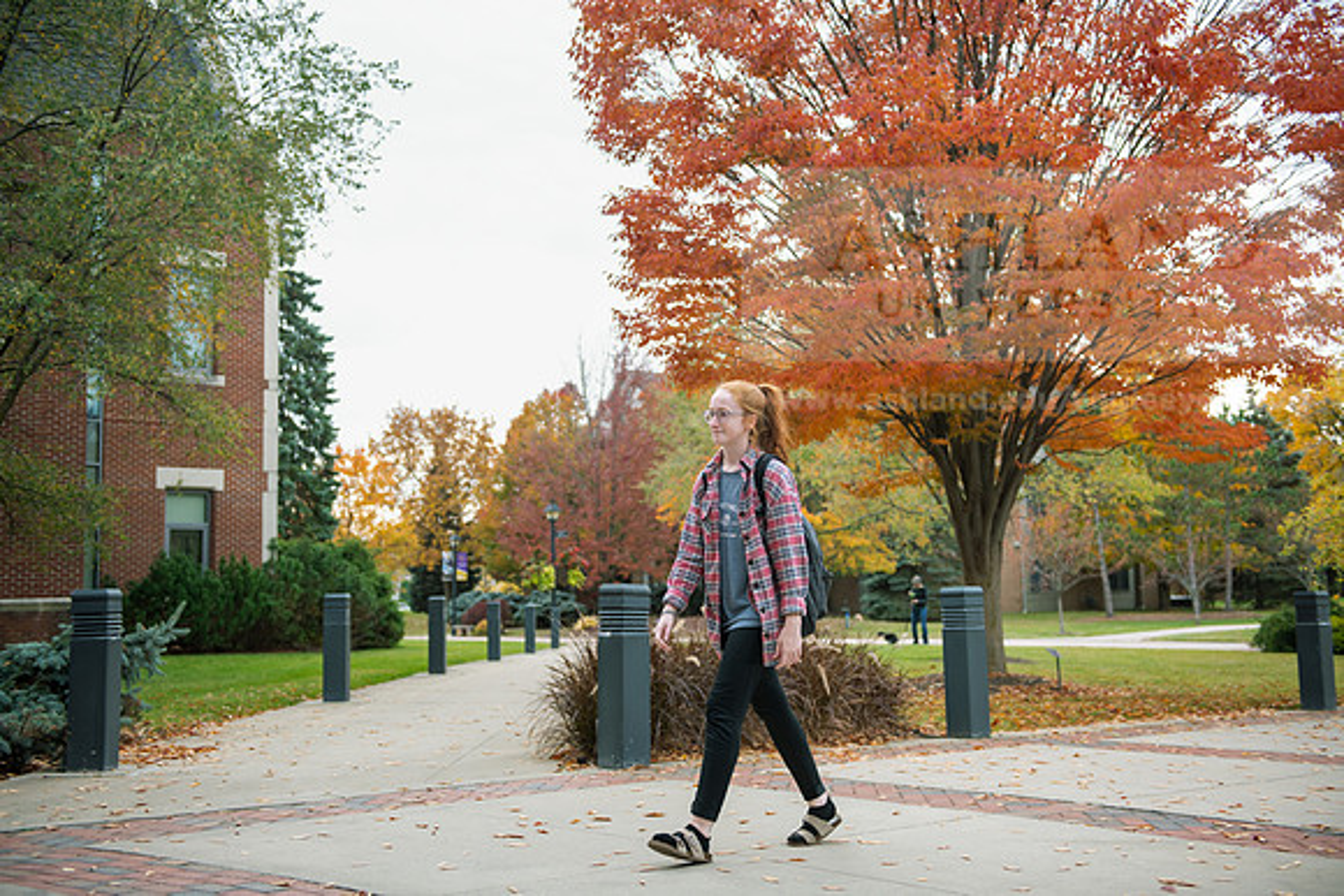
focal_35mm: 42
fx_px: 1568
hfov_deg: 46.4
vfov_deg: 31.9
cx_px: 672
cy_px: 448
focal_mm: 42
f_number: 3.2
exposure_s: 1/320
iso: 160
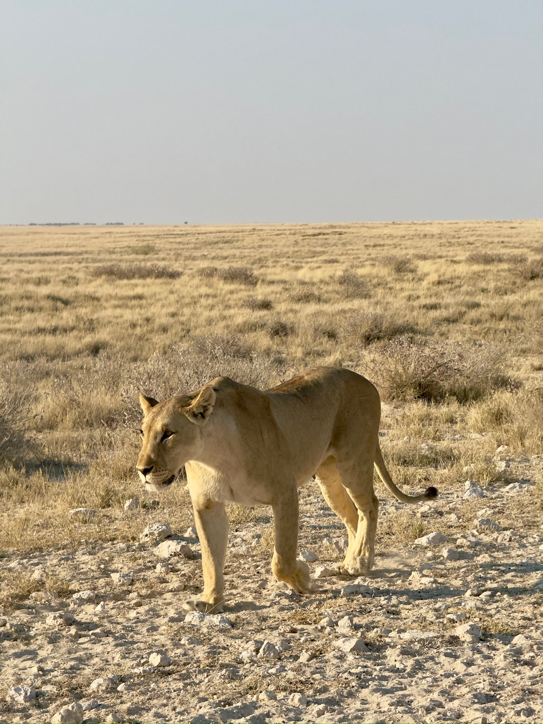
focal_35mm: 120
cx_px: 272
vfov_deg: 16.4
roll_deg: +0.1
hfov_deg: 12.3
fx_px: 2510
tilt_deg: -3.8
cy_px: 362
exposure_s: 1/1613
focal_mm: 15.66
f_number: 2.8
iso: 50
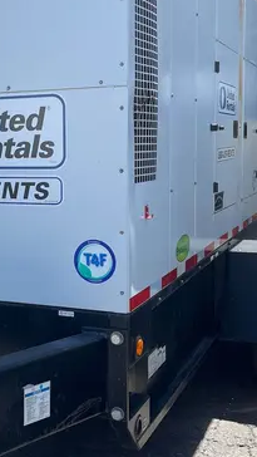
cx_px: 20
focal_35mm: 57
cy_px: 209
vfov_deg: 36.6
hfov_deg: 20.6
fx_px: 690
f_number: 1.6
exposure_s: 1/2268
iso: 50
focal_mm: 5.1
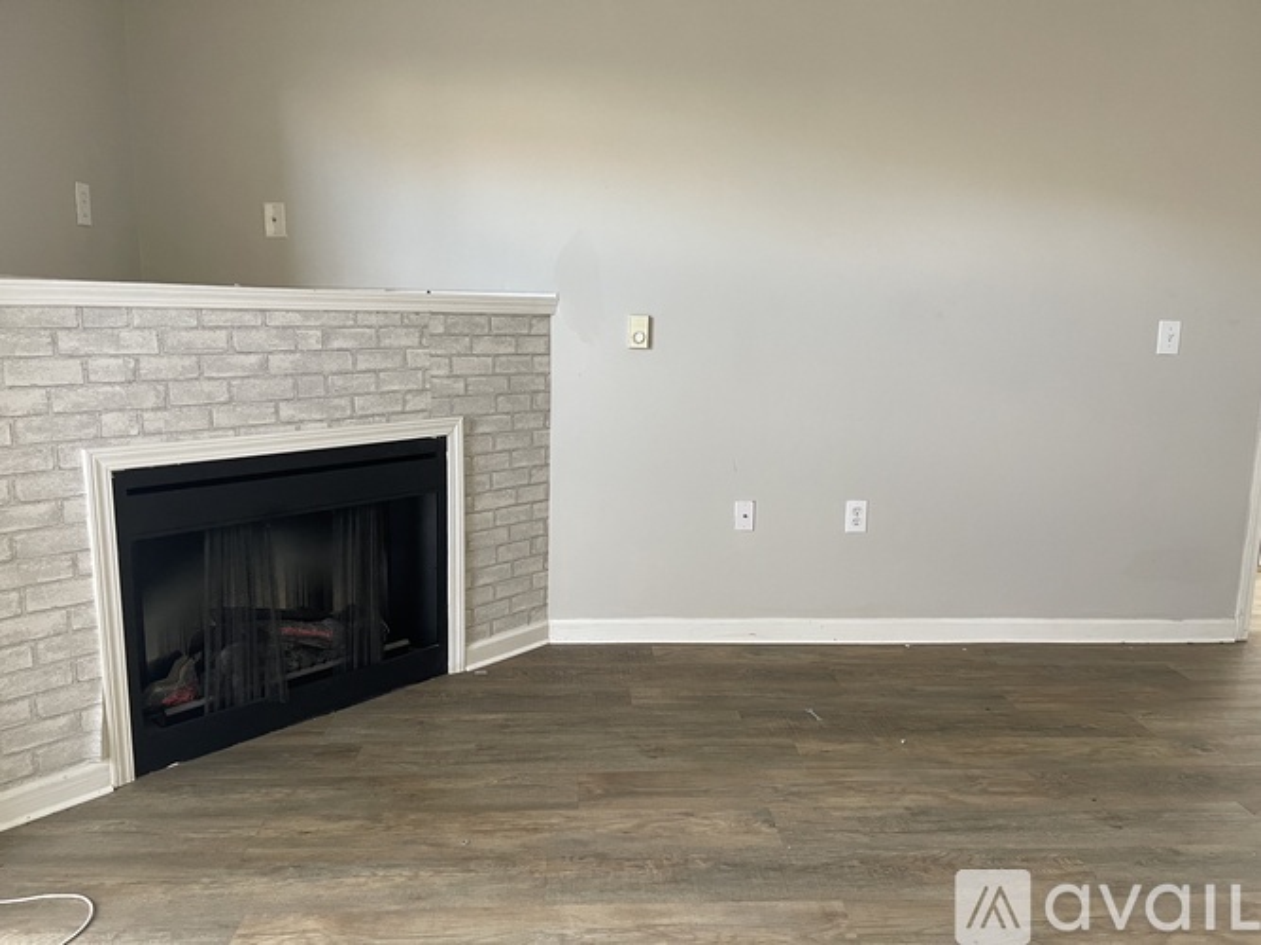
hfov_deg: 69.4
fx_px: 911
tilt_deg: -10.6
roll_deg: -0.8
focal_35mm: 25
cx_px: 630
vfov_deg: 54.9
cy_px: 472
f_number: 1.6
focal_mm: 5.1
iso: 320
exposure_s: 1/60
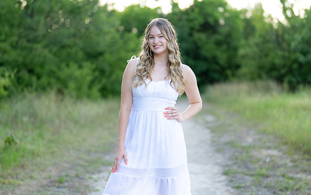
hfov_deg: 31.5
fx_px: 551
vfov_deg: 20.0
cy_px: 92
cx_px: 159
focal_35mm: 65
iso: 100
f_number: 1.2
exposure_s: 1/800
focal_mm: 50
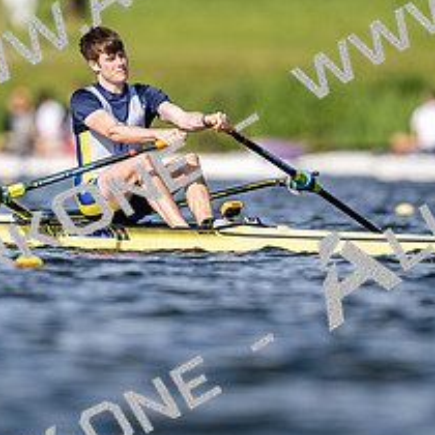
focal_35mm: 1409
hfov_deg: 1.2
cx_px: 141
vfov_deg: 1.2
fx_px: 20032
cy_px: 134
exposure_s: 1/2500
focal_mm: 600
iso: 220
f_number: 4
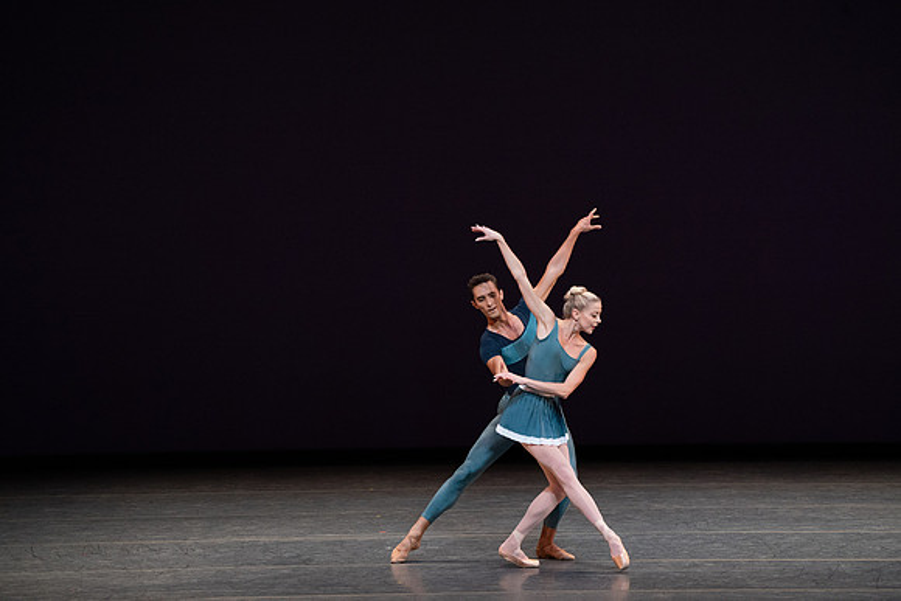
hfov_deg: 7.8
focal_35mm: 265
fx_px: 6634
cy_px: 300
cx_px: 450
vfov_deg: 5.2
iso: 5000
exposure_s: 1/400
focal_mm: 265
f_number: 8
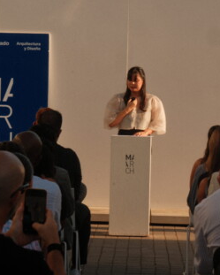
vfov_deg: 8.6
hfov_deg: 6.9
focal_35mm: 224
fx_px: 1822
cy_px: 149
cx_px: 110
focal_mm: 128
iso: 200
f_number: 22
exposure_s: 1/60
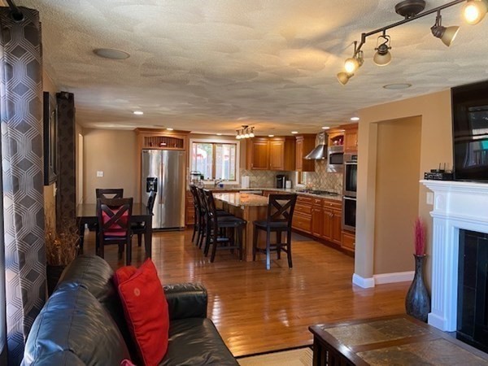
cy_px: 183
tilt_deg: -1.4
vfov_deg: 53.1
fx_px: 367
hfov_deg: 67.3
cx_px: 244
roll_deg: -1.1
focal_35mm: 26
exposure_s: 1/60
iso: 125
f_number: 1.8
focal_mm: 4.25
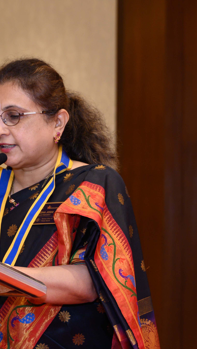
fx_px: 1625
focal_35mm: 175
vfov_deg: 12.3
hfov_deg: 6.9
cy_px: 246
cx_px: -12
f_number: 4
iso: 500
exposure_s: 1/160
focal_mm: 75
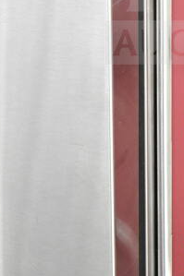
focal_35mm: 106
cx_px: 209
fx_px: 810
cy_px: -9
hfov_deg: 12.7
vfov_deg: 18.8
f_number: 3.8
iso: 4000
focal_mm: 23
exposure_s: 1/40
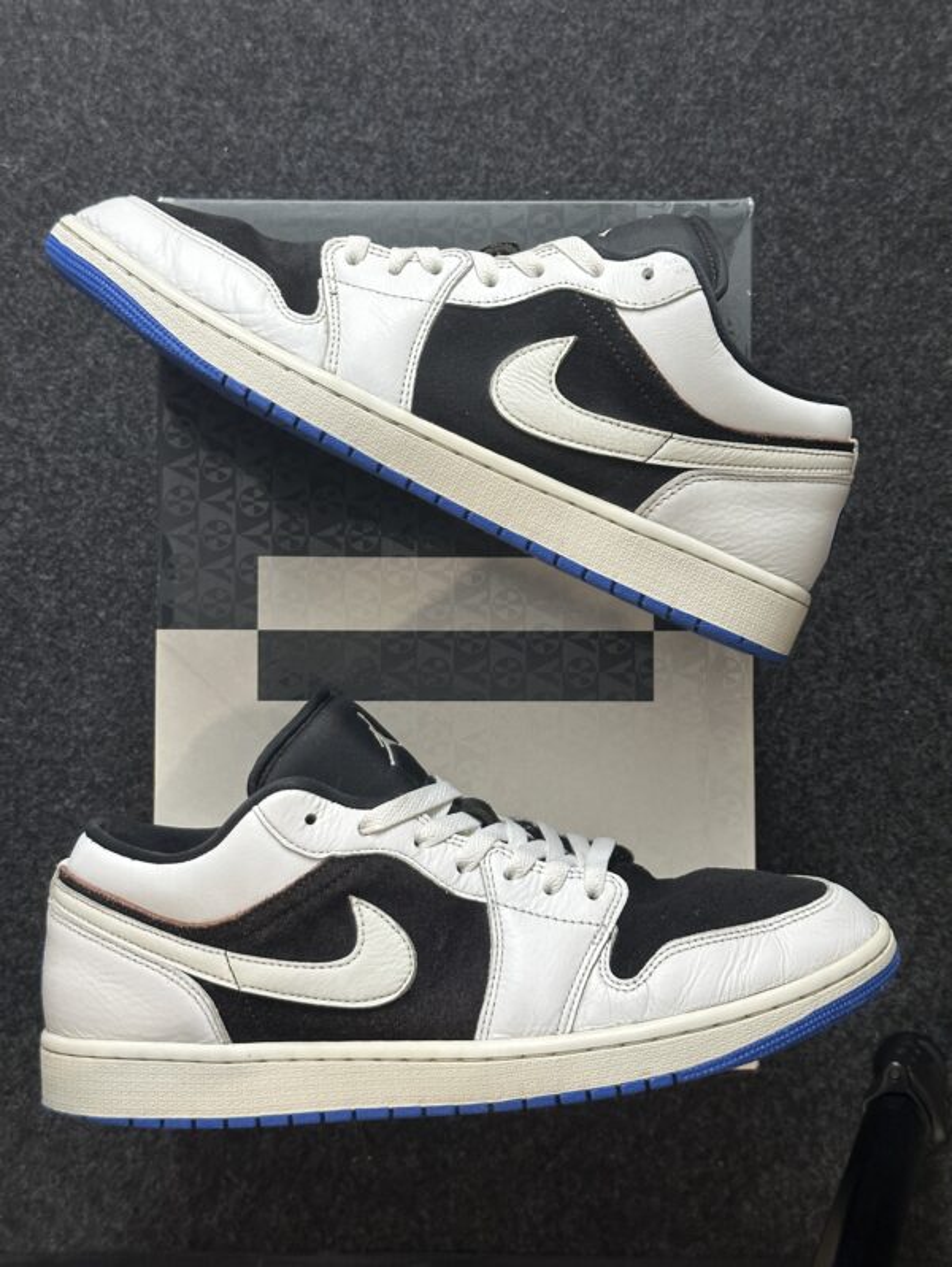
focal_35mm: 48
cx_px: 476
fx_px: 1759
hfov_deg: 30.3
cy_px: 634
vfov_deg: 39.6
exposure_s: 1/50
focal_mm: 6.86
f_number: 1.78
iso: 250
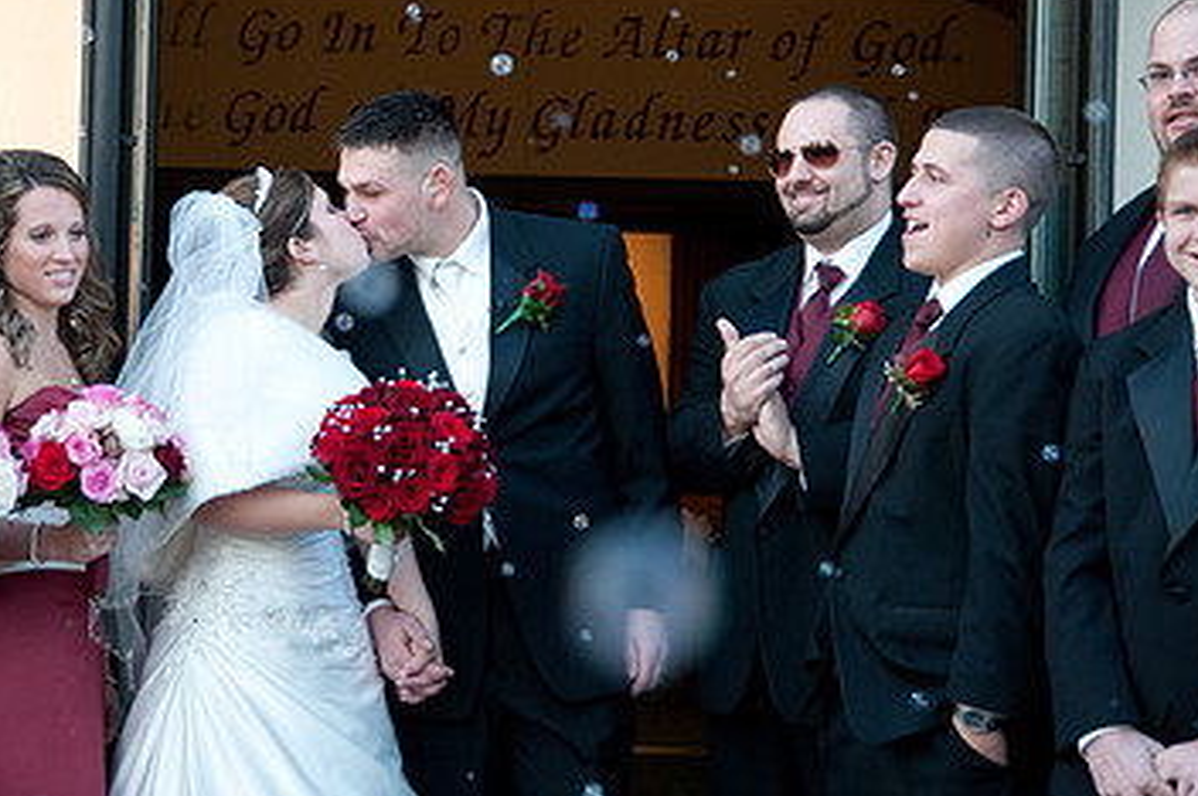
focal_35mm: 107
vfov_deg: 12.8
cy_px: 282
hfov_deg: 19.0
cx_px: 381
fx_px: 3557
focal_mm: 65
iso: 2000
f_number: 5
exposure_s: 1/320
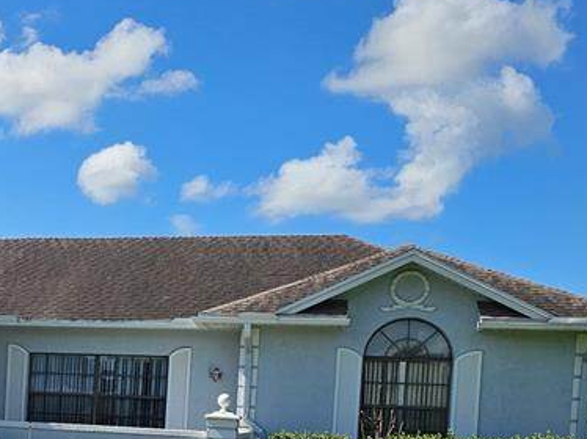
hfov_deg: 28.4
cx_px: -31
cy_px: 433
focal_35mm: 63
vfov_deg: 22.4
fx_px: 1068
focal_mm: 6.3
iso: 10
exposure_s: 1/1269
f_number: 1.7
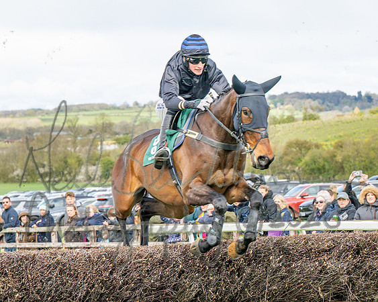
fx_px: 1799
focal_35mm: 161
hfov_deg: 12.0
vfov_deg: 9.6
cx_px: 121
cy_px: 197
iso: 400
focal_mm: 70
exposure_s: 1/1250
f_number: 4.5
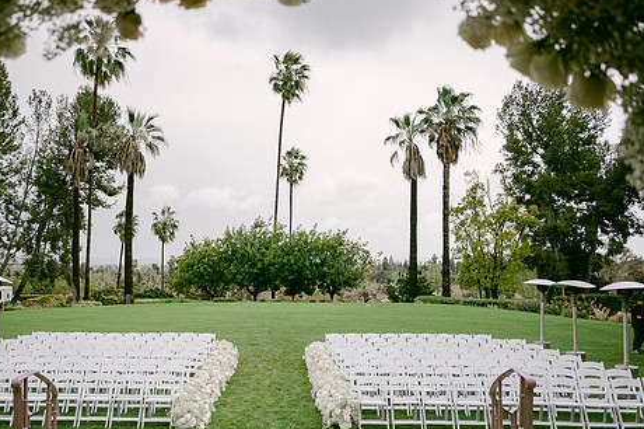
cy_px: 241
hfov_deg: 53.0
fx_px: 644
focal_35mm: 36
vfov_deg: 36.8
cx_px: 280
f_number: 2.8
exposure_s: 1/4000
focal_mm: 28
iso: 100
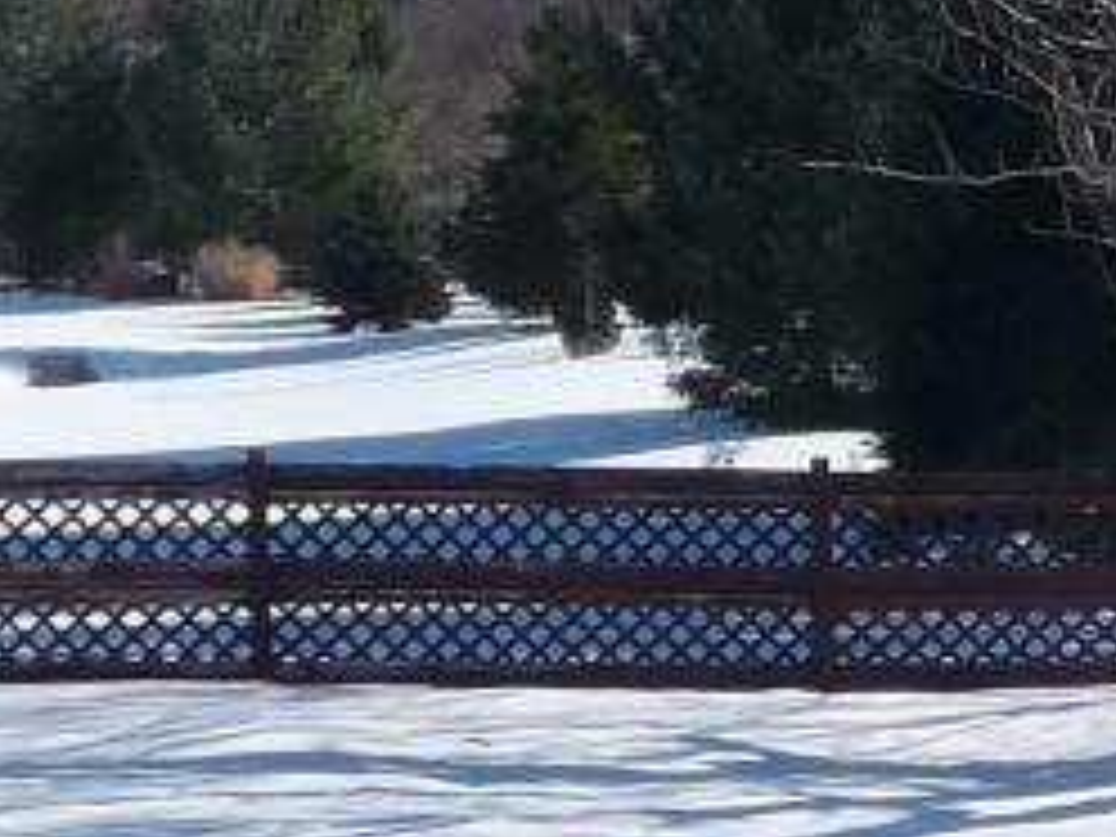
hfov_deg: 11.9
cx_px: 1498
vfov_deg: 9.2
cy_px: 500
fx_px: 5191
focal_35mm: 161
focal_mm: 5
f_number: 8
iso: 100
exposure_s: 1/320
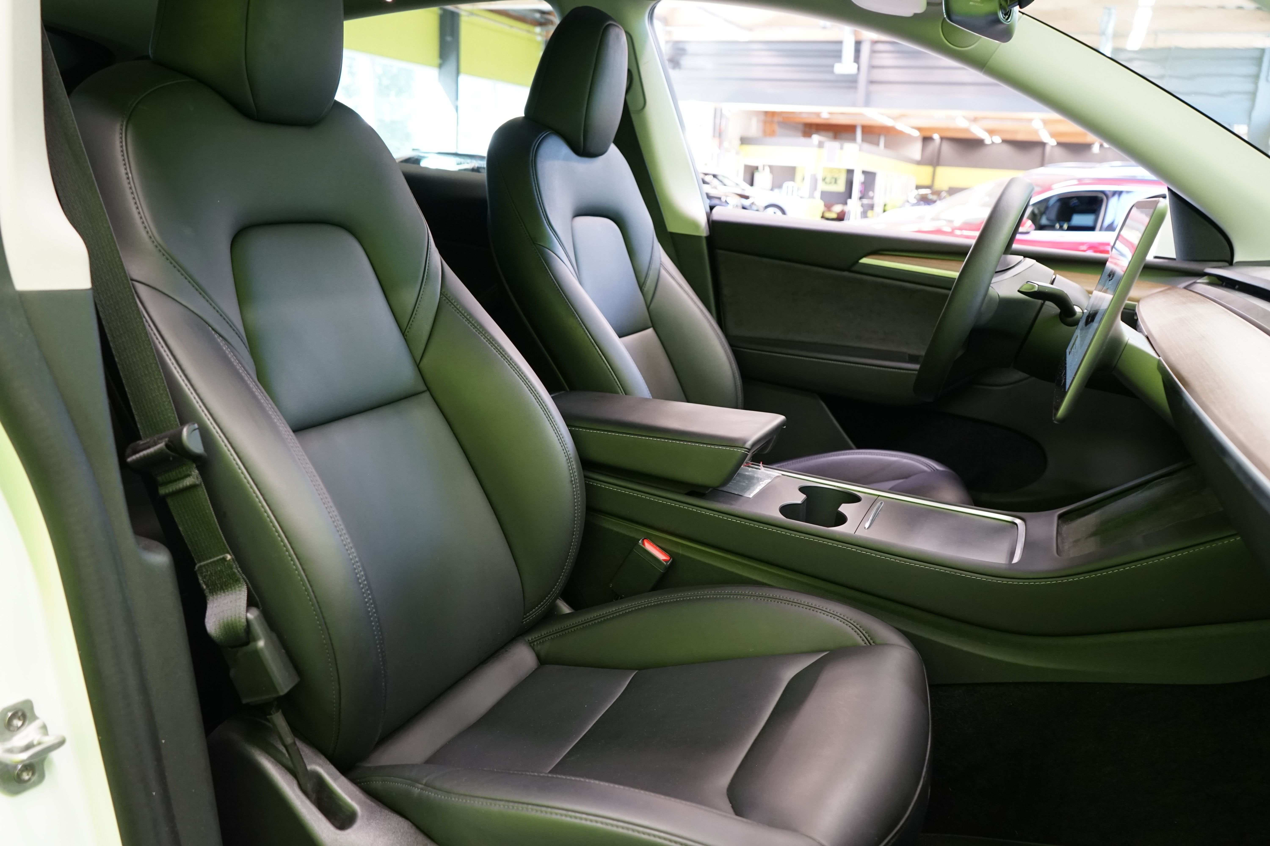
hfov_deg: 63.7
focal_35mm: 29
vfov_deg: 45.0
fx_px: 1023
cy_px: 423
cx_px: 635
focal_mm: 29
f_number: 5
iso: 1600
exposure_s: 1/15
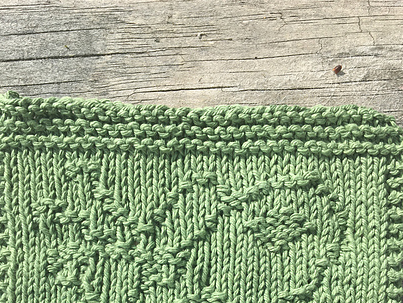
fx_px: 536
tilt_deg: -88.6
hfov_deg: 41.2
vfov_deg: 29.3
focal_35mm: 46
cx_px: 187
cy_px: 308
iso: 25
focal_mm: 4.15
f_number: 2.2
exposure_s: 1/1148
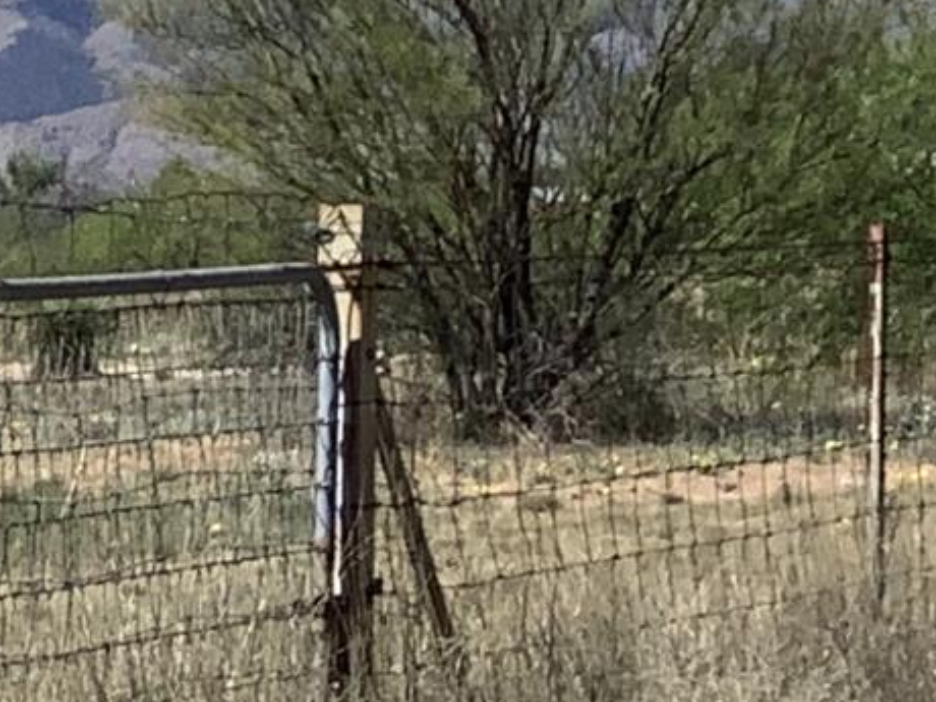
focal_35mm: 202
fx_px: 5462
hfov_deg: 9.0
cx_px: -1209
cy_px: 1068
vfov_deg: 7.2
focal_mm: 3.3
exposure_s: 1/1567
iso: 25
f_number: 2.4
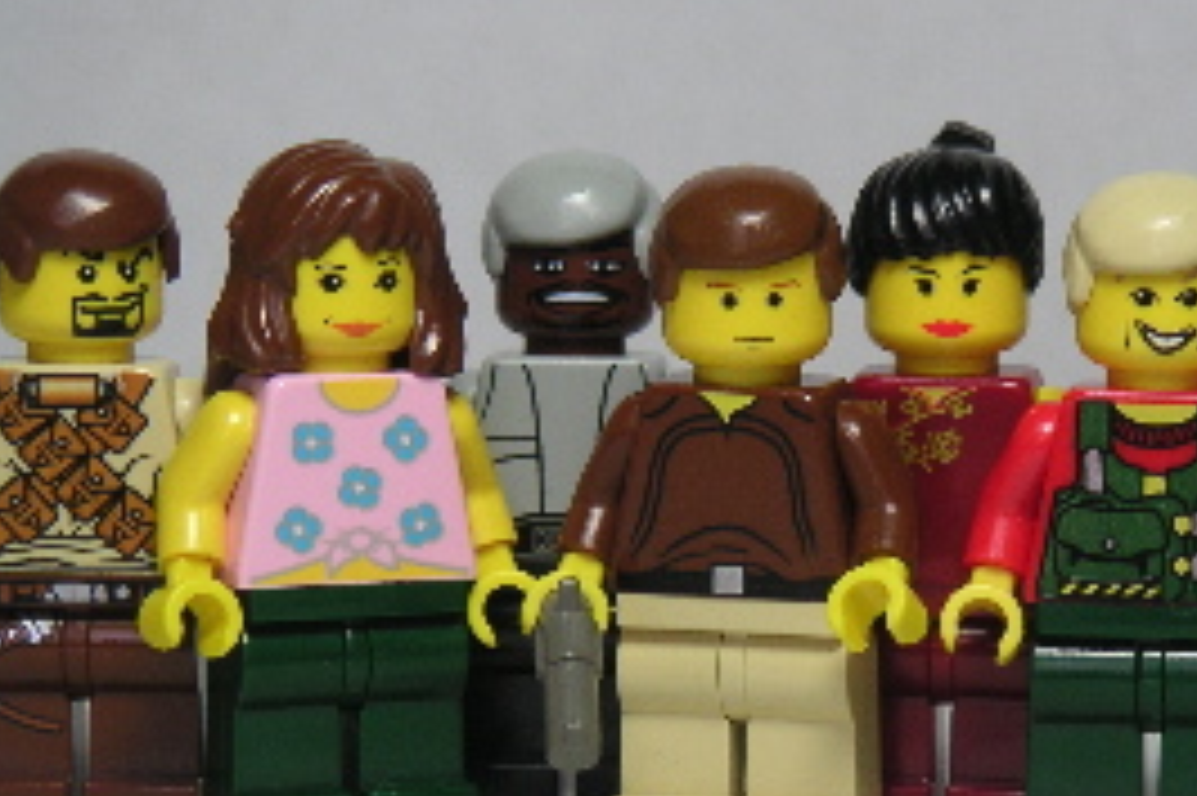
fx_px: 5350
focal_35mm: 161
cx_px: 848
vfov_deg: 8.5
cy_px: 477
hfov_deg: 12.7
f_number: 3.5
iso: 80
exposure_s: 1/90
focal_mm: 15
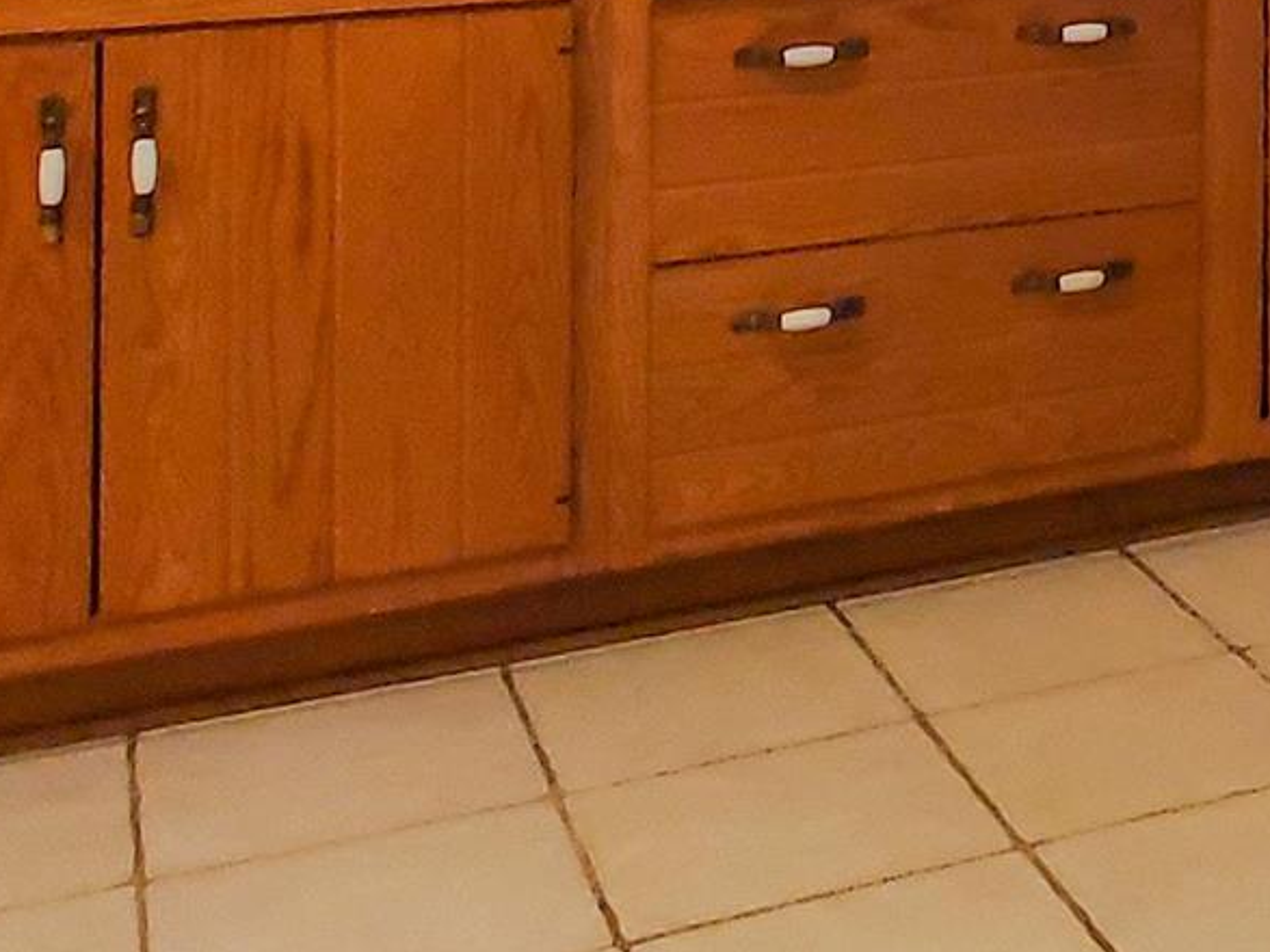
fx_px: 2494
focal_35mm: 68
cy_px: -240
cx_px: 1668
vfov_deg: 20.0
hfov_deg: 24.7
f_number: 2.2
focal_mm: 1.8
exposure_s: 1/59
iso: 200
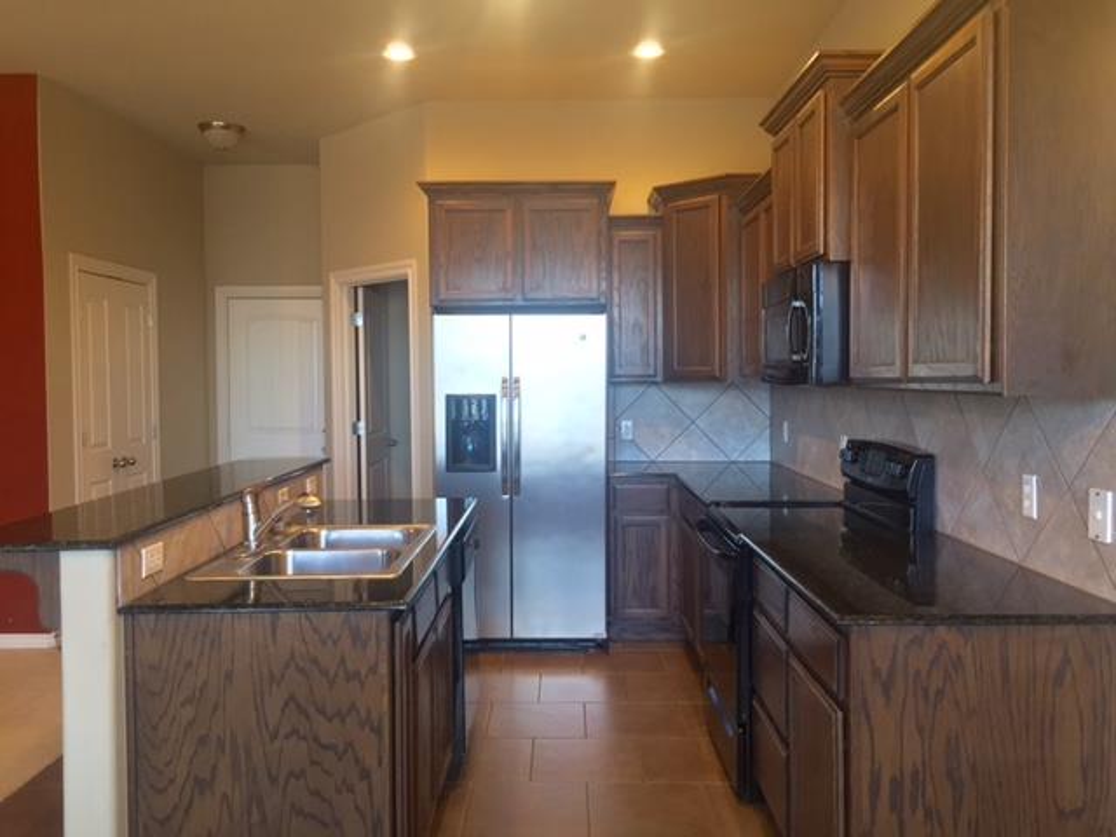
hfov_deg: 61.7
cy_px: 418
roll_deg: +0.4
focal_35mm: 29
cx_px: 558
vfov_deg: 48.2
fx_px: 935
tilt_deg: -2.5
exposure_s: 1/30
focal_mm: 4.15
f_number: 2.2
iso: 200
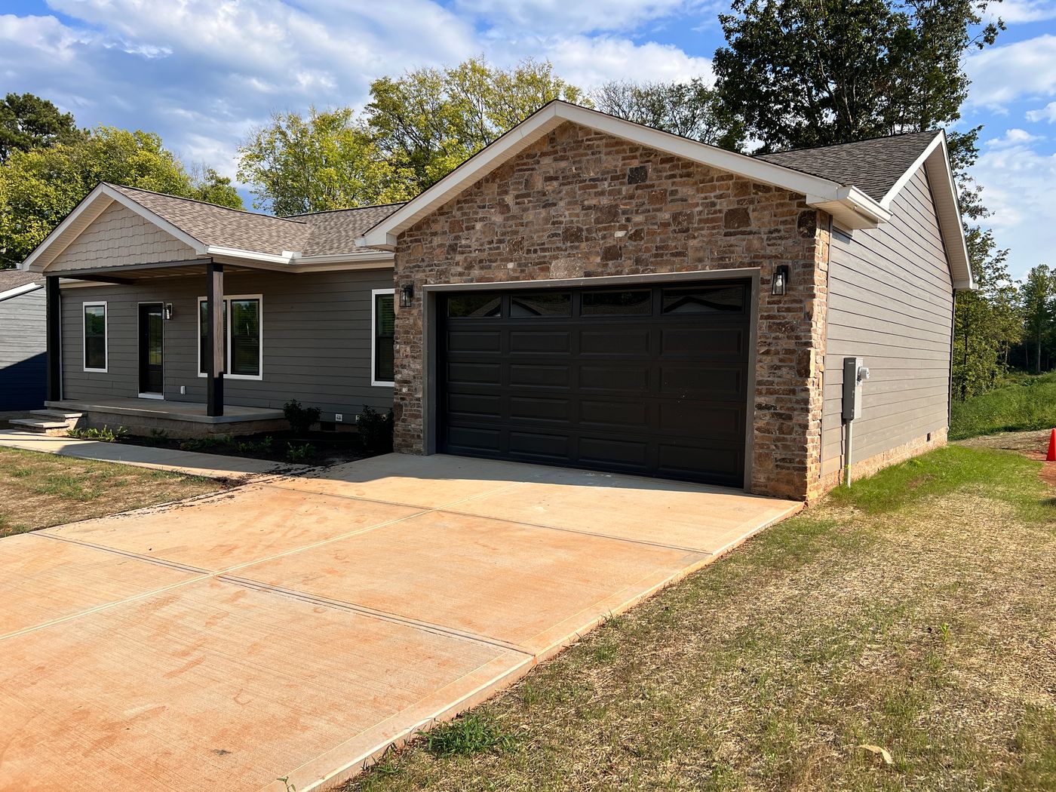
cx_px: 528
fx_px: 793
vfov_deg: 53.1
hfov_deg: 67.3
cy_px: 396
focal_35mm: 26
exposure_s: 1/3571
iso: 50
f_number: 1.5
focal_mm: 5.7
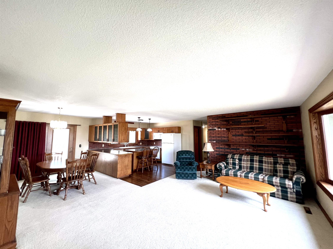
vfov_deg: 89.9
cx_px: 166
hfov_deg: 106.2
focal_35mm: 13
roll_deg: +0.0
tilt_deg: +4.9
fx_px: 125
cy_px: 124
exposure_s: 1/120
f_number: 1.8
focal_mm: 1.57
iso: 160
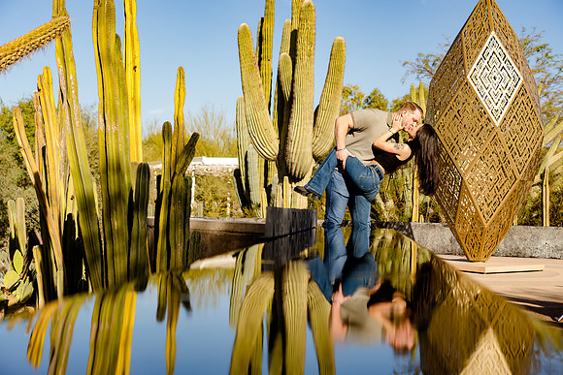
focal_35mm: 56
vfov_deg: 24.2
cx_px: 282
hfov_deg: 35.6
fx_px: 876
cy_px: 188
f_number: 4
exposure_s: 1/320
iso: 50
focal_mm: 56
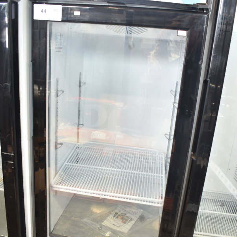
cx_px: 117
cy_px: 136
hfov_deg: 47.2
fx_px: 271
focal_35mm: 35
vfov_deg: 47.1
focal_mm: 18
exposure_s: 1/30
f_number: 3.5
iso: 500
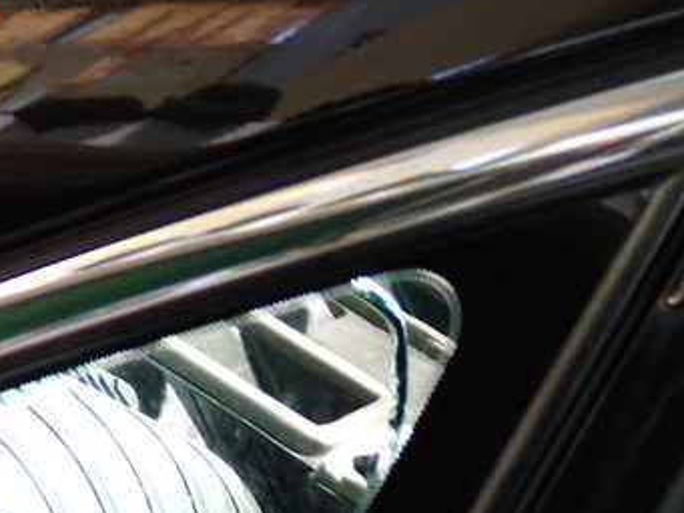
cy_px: 431
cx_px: 231
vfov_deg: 16.6
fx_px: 1739
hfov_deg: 22.2
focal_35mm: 88
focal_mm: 9.01
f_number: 3.2
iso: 640
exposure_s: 1/50
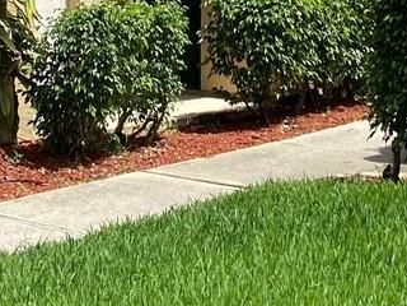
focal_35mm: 130
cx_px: 140
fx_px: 1528
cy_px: -265
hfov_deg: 15.1
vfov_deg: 10.6
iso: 32
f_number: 1.8
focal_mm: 4.25
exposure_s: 1/2358
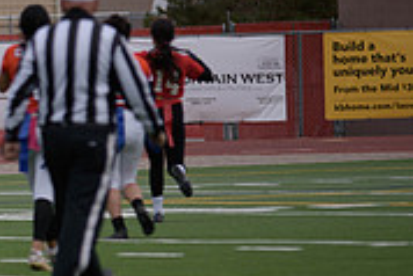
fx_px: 6177
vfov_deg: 2.6
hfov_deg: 3.8
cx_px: -162
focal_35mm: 538
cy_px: 157
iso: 80
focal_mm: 165
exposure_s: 1/200
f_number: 2.8
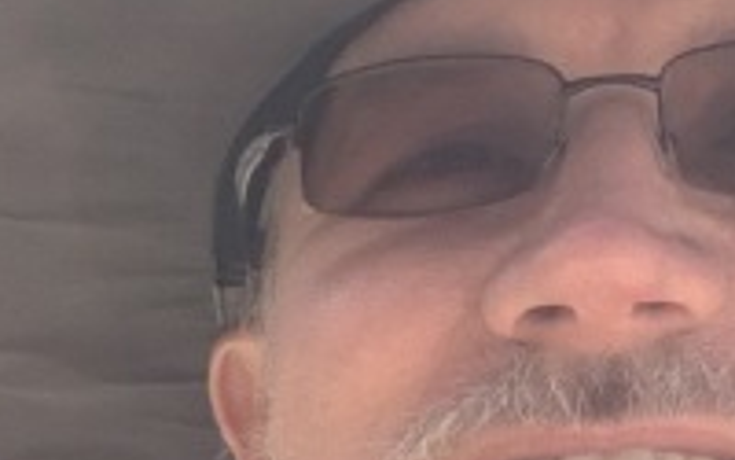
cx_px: -279
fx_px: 3485
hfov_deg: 11.6
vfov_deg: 7.2
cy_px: 986
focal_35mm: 174
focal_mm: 2.87
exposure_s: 1/339
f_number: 2.2
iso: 16
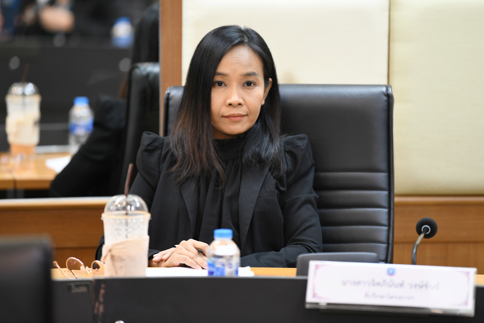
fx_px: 2420
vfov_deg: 7.6
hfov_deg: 11.4
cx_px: 242
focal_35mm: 180
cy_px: 162
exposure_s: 1/125
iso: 1600
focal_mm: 180
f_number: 2.8
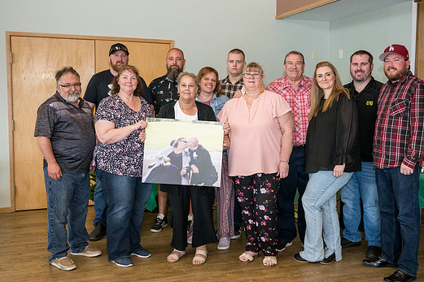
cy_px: 133
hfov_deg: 49.5
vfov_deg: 34.2
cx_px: 230
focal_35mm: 39
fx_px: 459
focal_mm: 35
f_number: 6.3
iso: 2500
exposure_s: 1/250
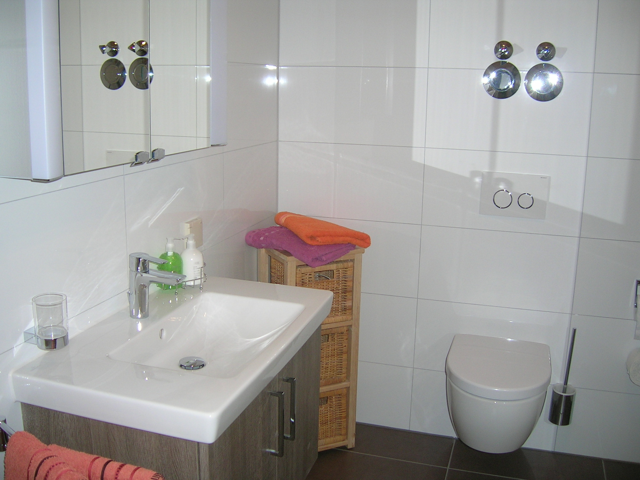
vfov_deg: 40.7
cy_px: 240
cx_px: 320
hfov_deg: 52.6
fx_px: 647
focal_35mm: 35
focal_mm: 5.4
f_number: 2.8
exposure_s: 1/60.1
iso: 59
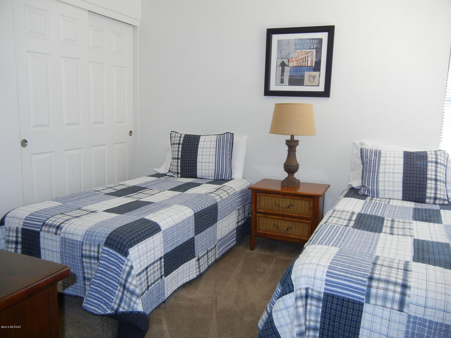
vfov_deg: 46.8
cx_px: 226
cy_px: 169
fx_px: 391
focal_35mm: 30
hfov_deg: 60.0
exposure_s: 1/30
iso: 200
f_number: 3.5
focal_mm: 5.4
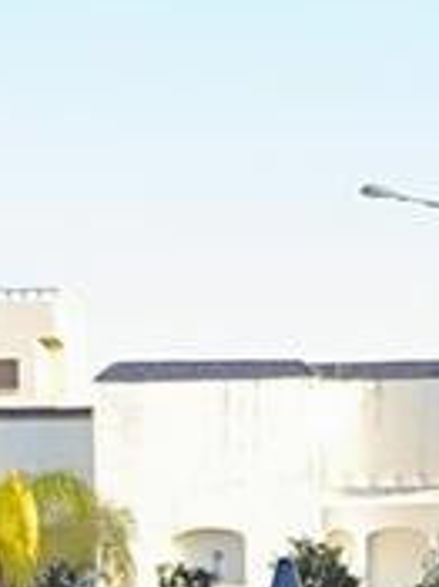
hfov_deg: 6.5
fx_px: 3877
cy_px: 961
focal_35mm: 229
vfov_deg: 8.4
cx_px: 271
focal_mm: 6.14
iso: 50
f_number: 1.65
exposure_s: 1/121
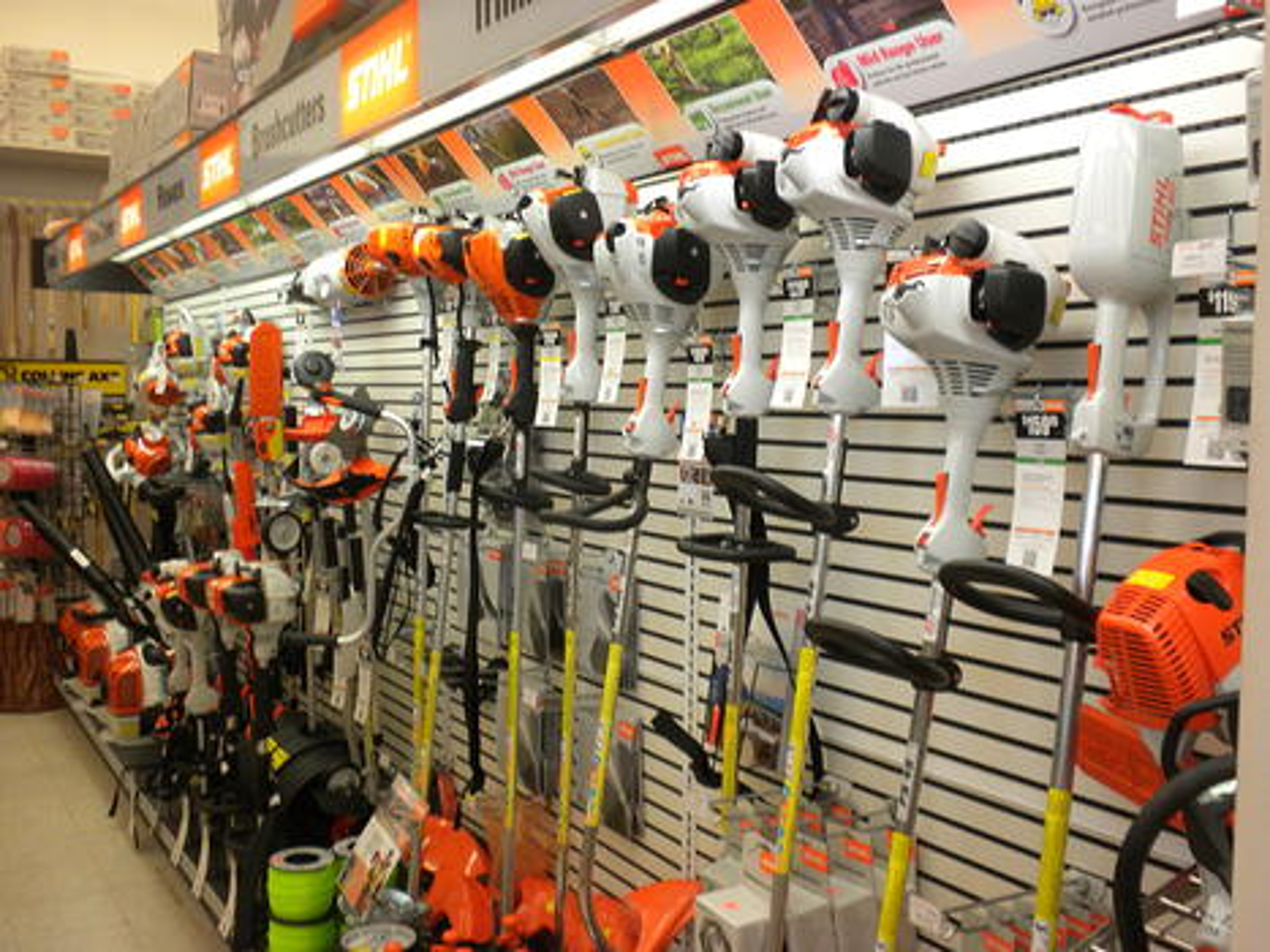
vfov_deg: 38.6
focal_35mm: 37
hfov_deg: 50.2
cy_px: 476
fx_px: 1357
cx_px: 635
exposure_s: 1/57.7
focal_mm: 6.6
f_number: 3.5
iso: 146
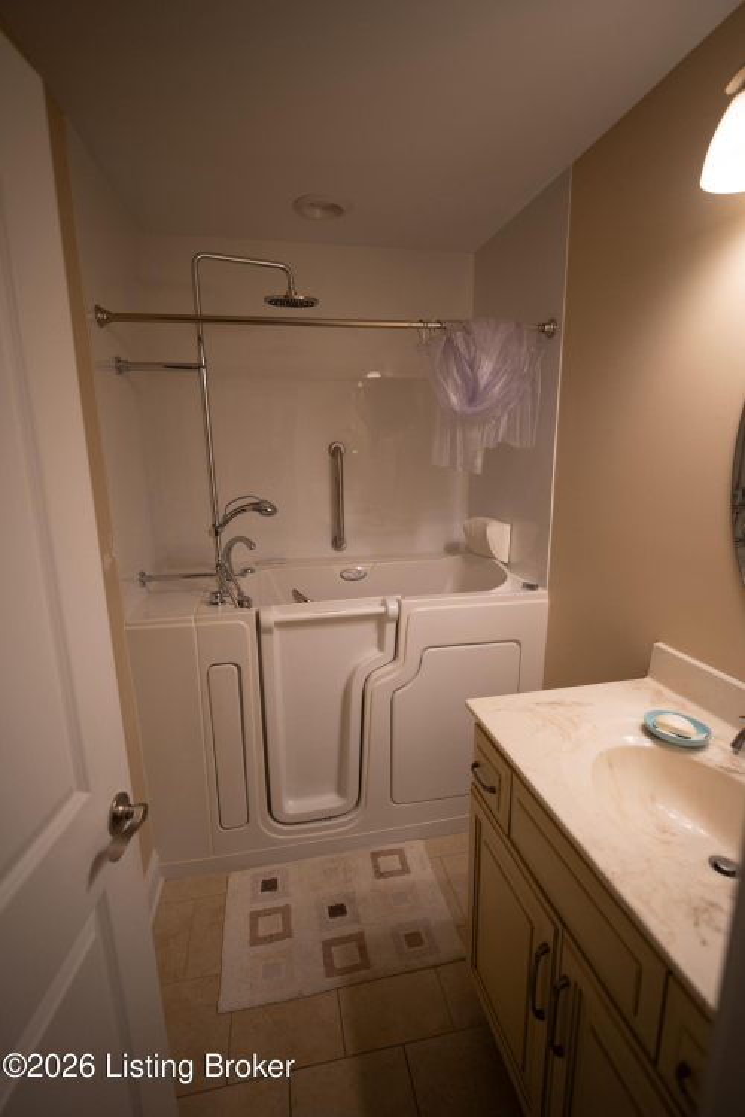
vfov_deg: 96.7
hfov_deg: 73.7
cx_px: 372
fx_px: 497
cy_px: 558
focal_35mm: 16
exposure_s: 1/50
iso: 100
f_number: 1.8
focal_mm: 16
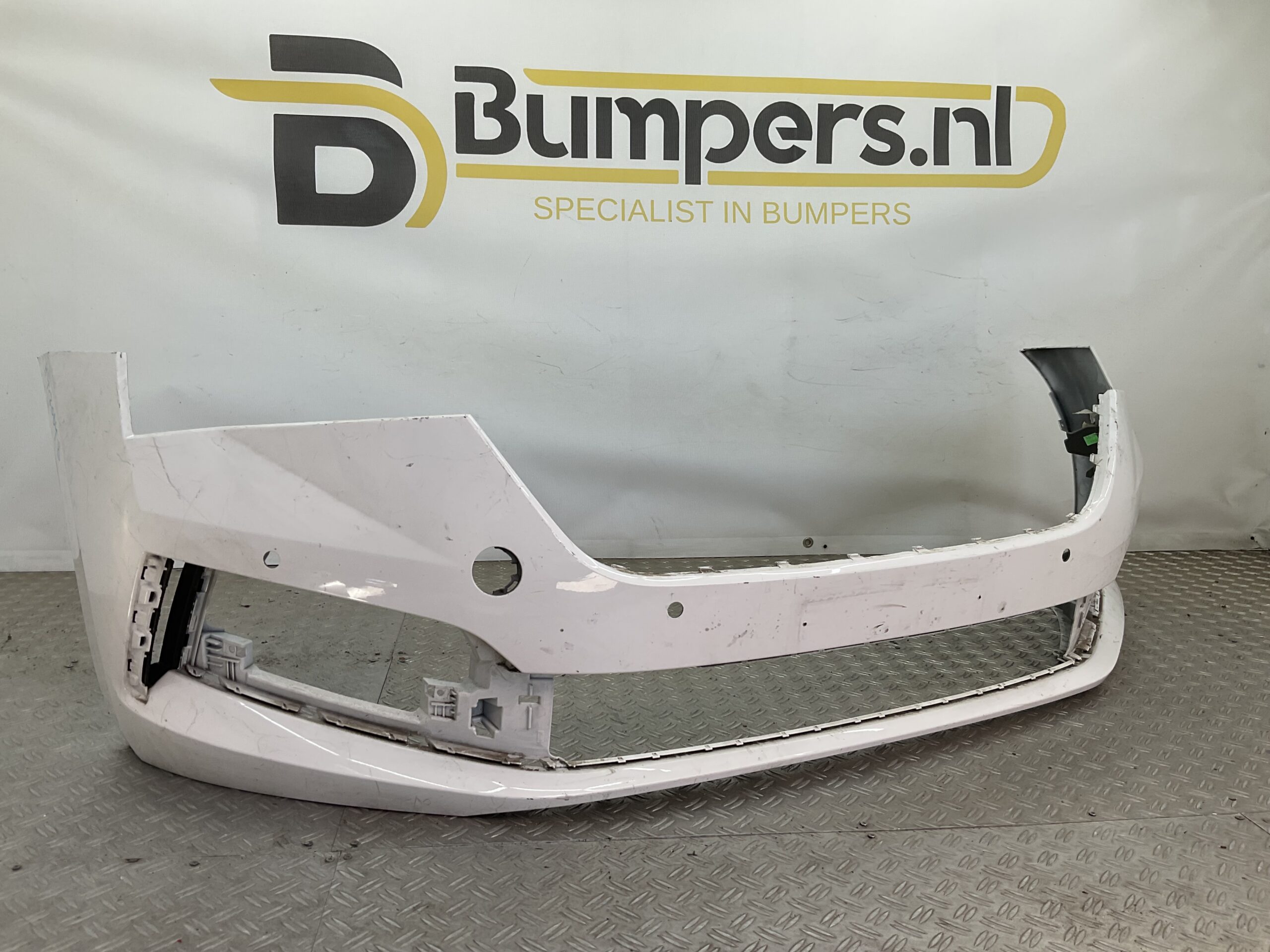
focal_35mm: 29
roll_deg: -1.4
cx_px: 635
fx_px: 1064
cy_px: 476
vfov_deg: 48.2
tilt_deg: -8.4
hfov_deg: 61.7
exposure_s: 1/215
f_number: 1.8
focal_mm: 3
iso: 16
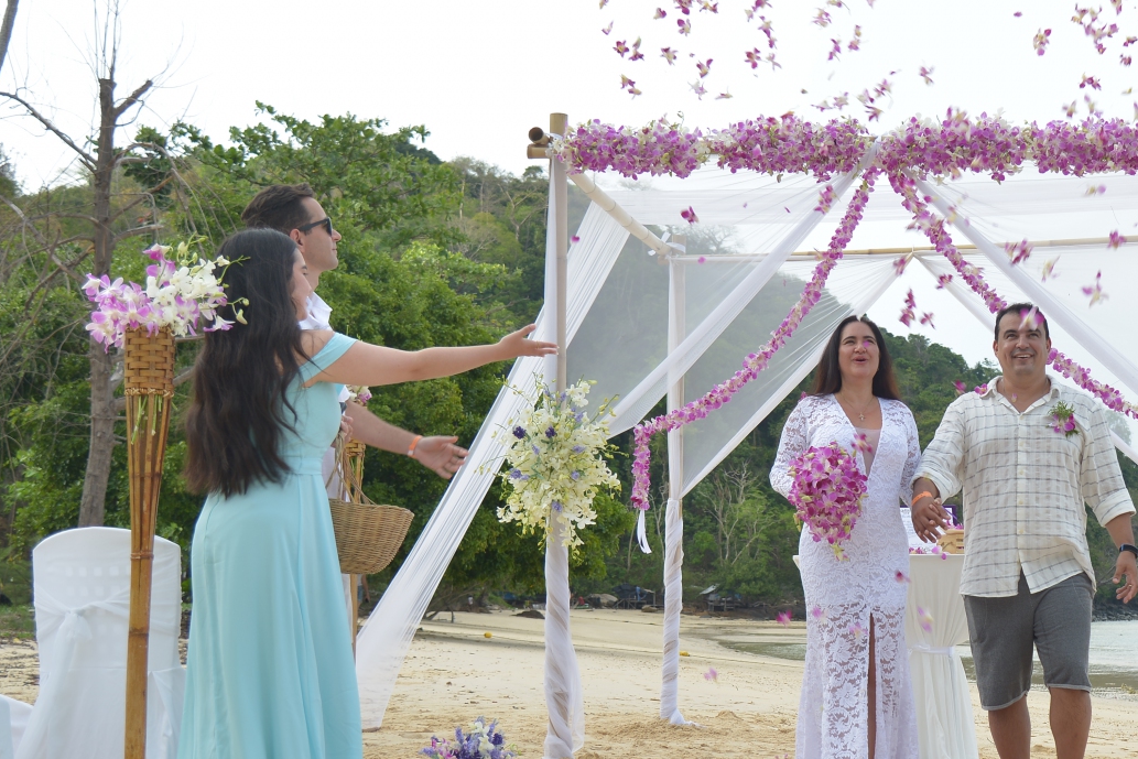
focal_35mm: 61
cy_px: 475
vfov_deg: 22.2
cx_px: 900
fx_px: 1928
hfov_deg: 32.1
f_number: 4
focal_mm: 35
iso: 100
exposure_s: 1/160
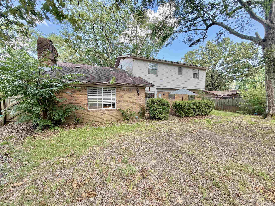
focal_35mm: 14
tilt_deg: -2.0
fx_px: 111
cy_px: 103
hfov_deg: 102.1
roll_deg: +0.4
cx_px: 138
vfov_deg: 85.7
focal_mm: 2.22
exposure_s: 1/121
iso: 64
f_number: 2.2
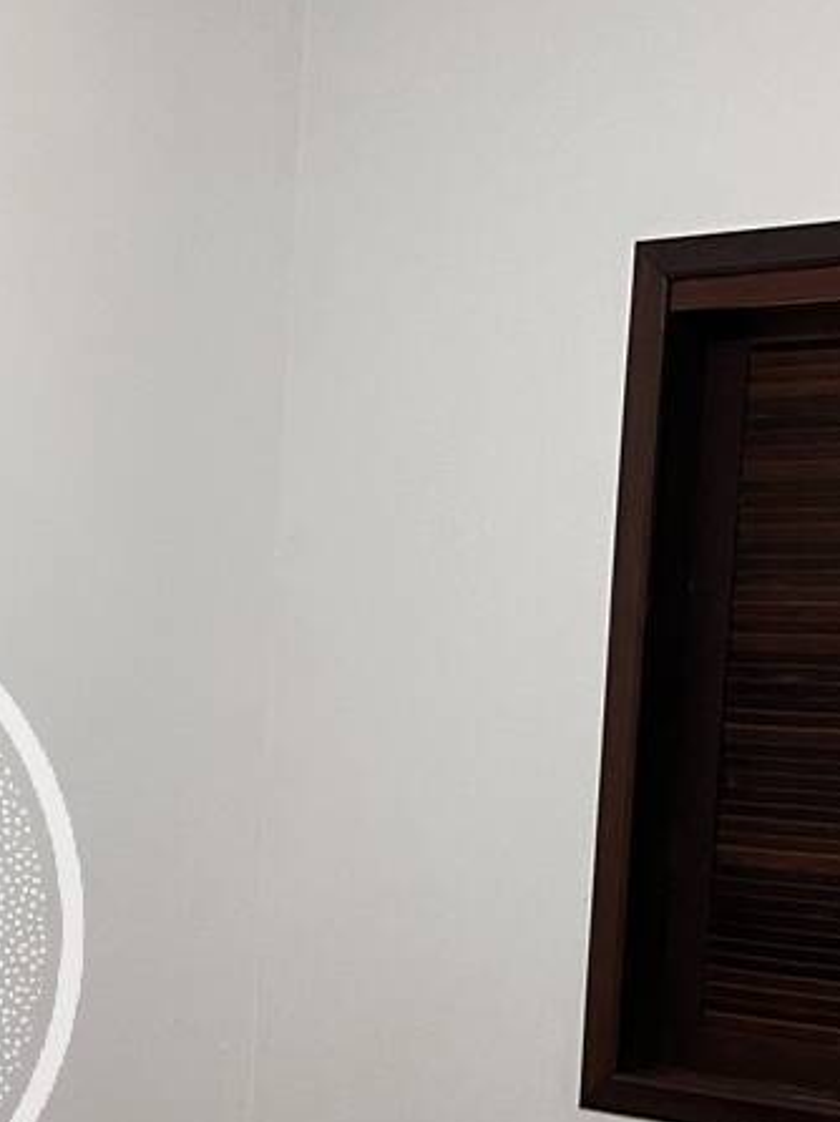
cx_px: -229
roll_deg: -2.0
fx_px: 2720
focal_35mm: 84
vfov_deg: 22.9
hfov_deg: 16.6
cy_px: 928
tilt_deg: -5.8
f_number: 1.6
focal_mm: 5.1
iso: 160
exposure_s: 1/60
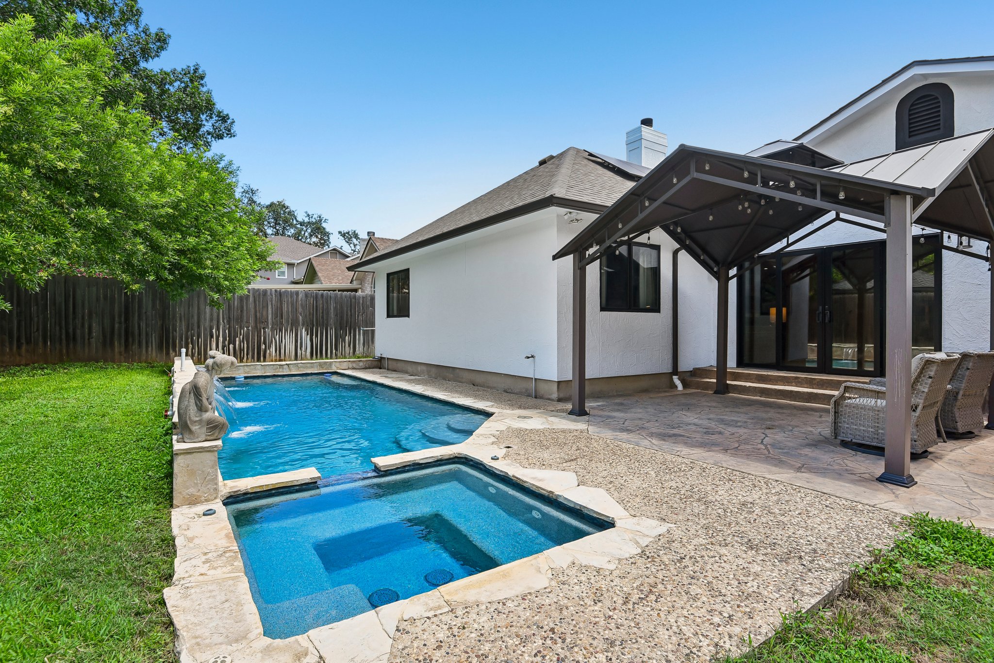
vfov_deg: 70.4
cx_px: 497
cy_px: 332
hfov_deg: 93.3
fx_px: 469
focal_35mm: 17
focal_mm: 17
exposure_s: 1/250
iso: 400
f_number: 8
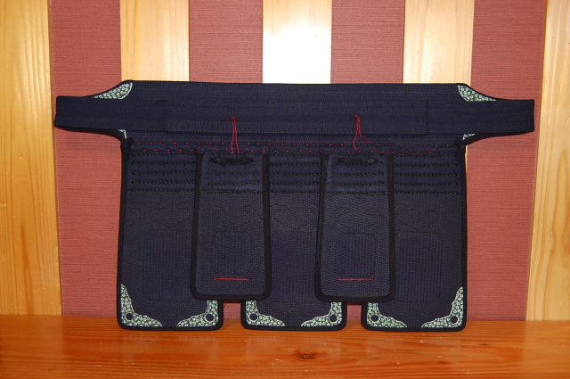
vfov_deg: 34.1
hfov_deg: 49.6
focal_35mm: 39
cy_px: 190
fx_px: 617
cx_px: 285
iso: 400
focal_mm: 26
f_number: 4.2
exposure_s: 1/60
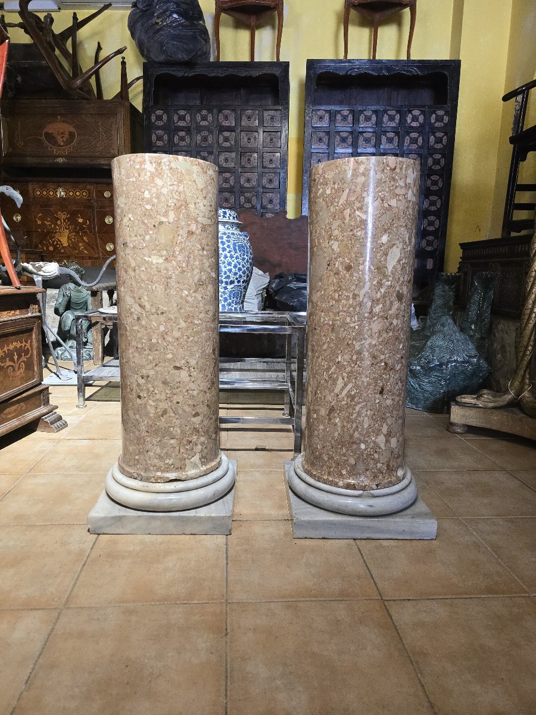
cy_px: 358
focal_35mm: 23
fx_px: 475
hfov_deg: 58.9
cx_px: 268
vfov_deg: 73.9
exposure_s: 1/100
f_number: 1.7
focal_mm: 6.3
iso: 640
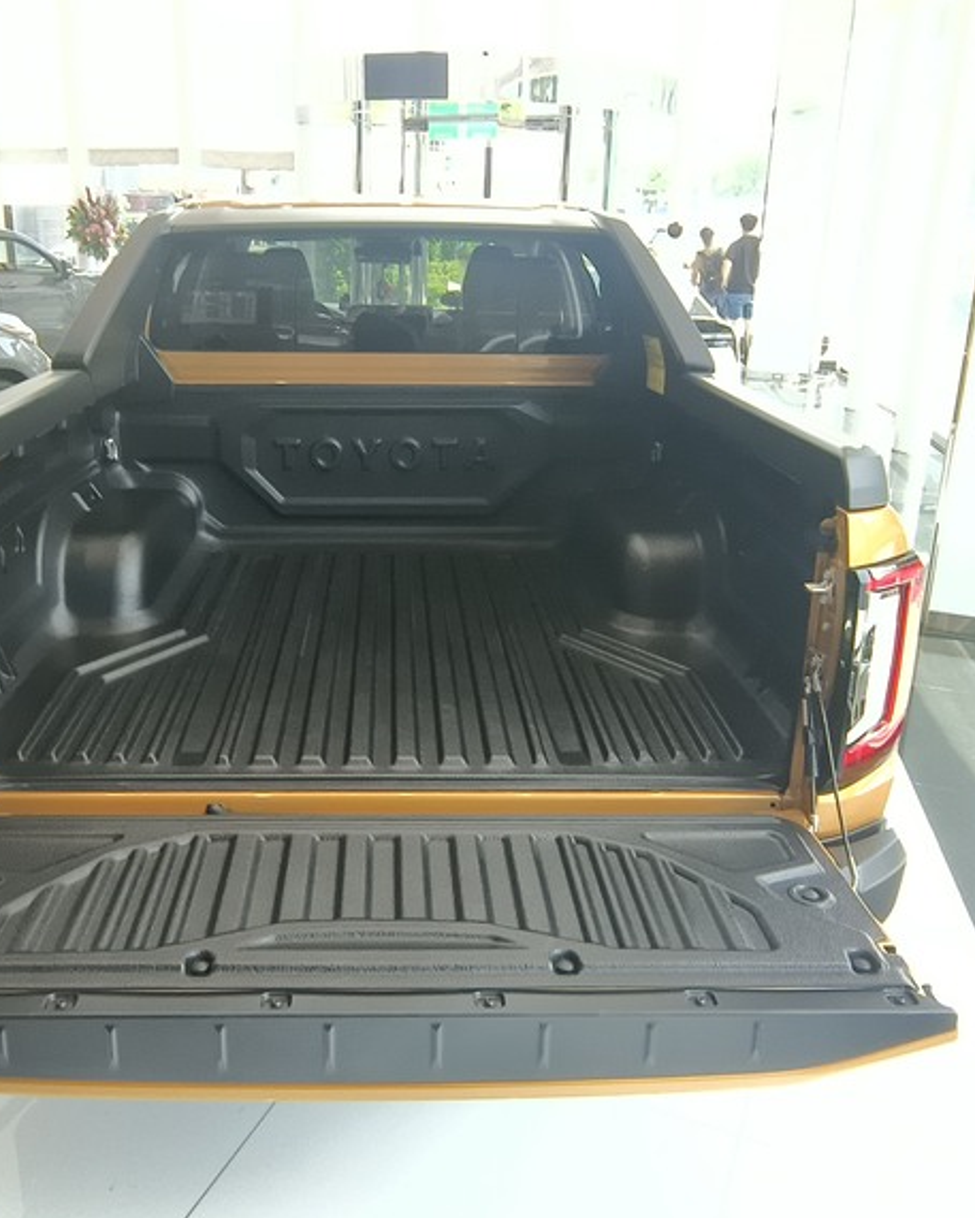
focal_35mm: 36
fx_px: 1298
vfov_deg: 50.3
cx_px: 390
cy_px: 600
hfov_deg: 41.0
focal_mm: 2.28
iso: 183
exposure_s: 1/120
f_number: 2
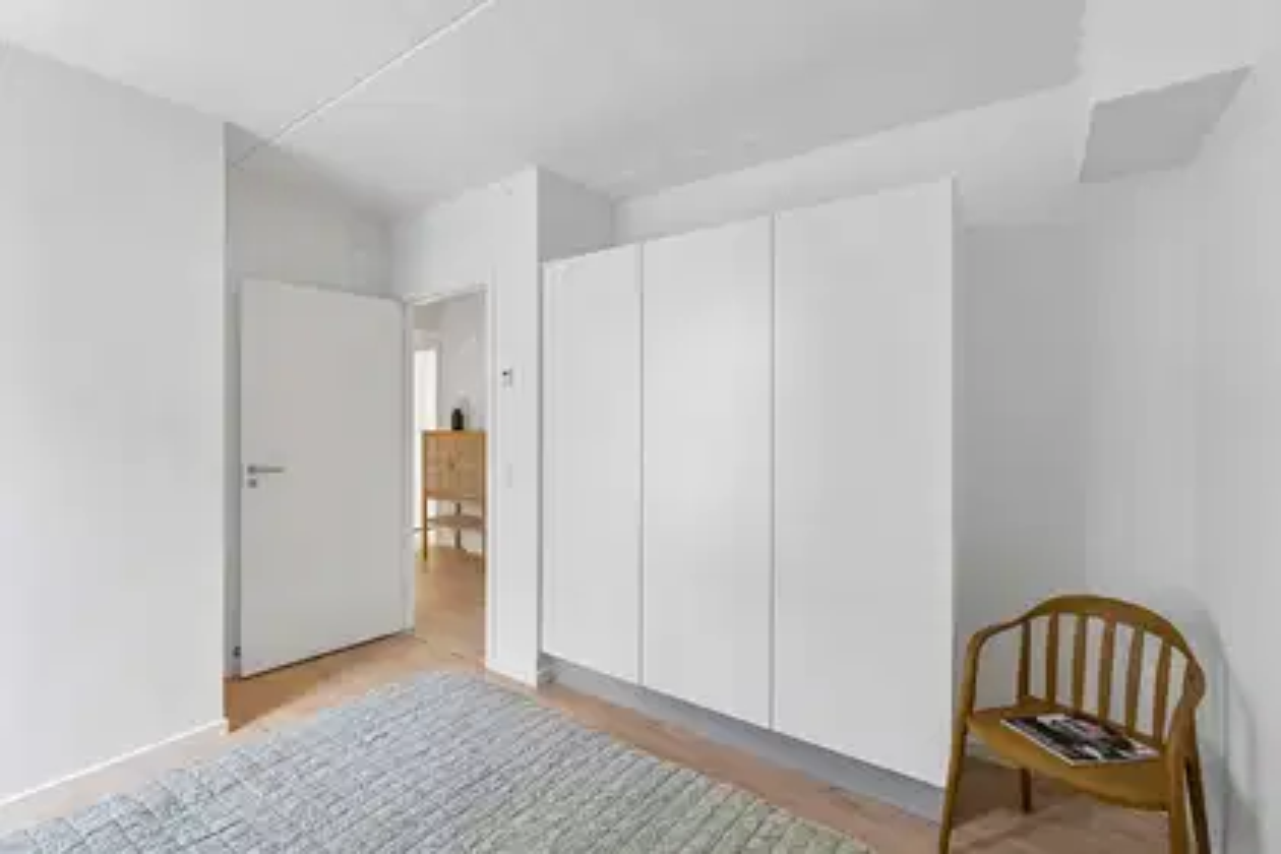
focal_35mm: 16
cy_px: 427
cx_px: 640
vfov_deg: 74.6
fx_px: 560
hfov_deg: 97.6
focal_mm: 10.5
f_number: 8
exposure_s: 1/3.33
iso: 200
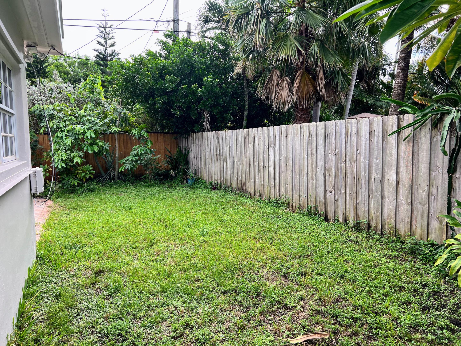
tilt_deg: -4.8
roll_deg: +1.4
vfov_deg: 53.1
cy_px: 173
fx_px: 346
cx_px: 230
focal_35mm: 26
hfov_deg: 67.3
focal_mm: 5.7
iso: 50
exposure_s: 1/533
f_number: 1.5
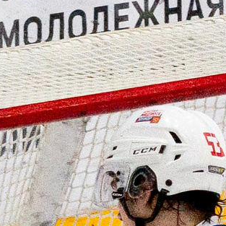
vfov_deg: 1.0
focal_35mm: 1727
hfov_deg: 1.0
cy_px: 388
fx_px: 12756
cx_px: 83
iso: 2500
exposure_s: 1/1000
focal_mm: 86
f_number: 6.3
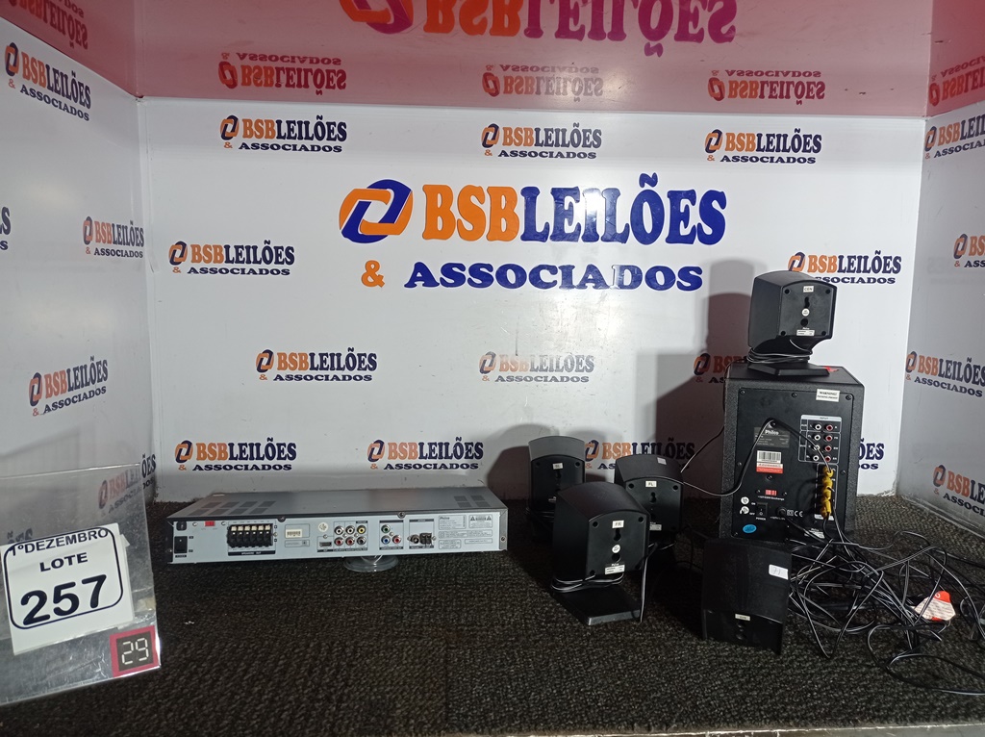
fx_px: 796
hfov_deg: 63.5
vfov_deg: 49.7
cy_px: 368
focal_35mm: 28
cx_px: 492
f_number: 1.79
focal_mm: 4.7
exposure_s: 1/165
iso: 100
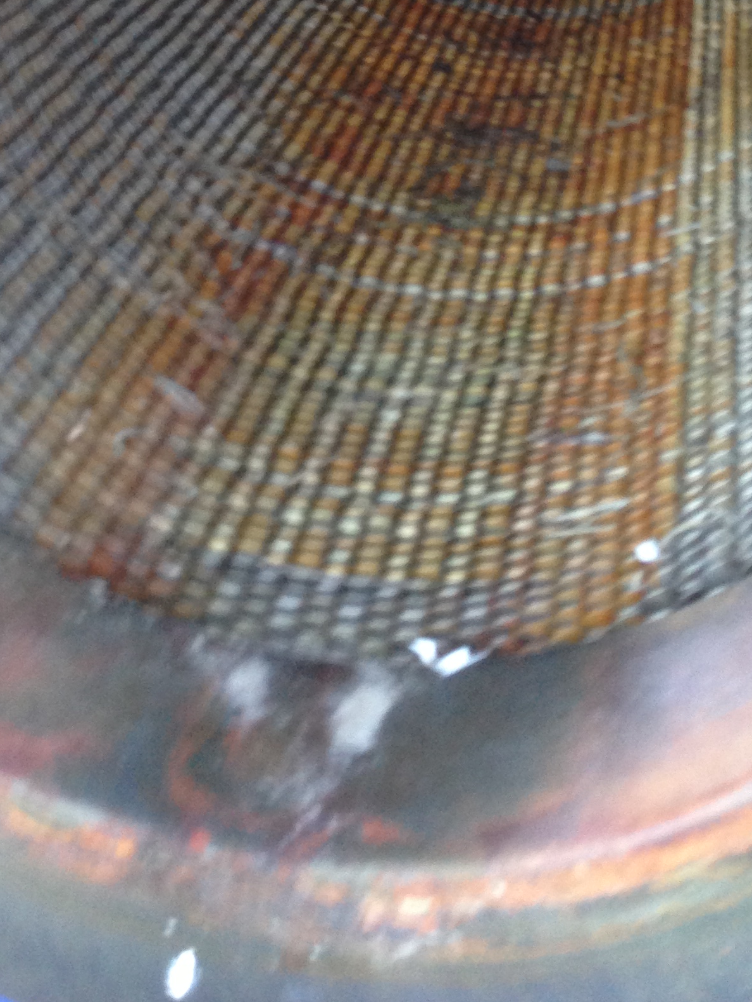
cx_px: 194
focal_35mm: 68
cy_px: 66
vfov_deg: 27.4
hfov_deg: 21.4
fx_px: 1970
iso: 160
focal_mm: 4.13
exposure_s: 1/20
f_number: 2.4
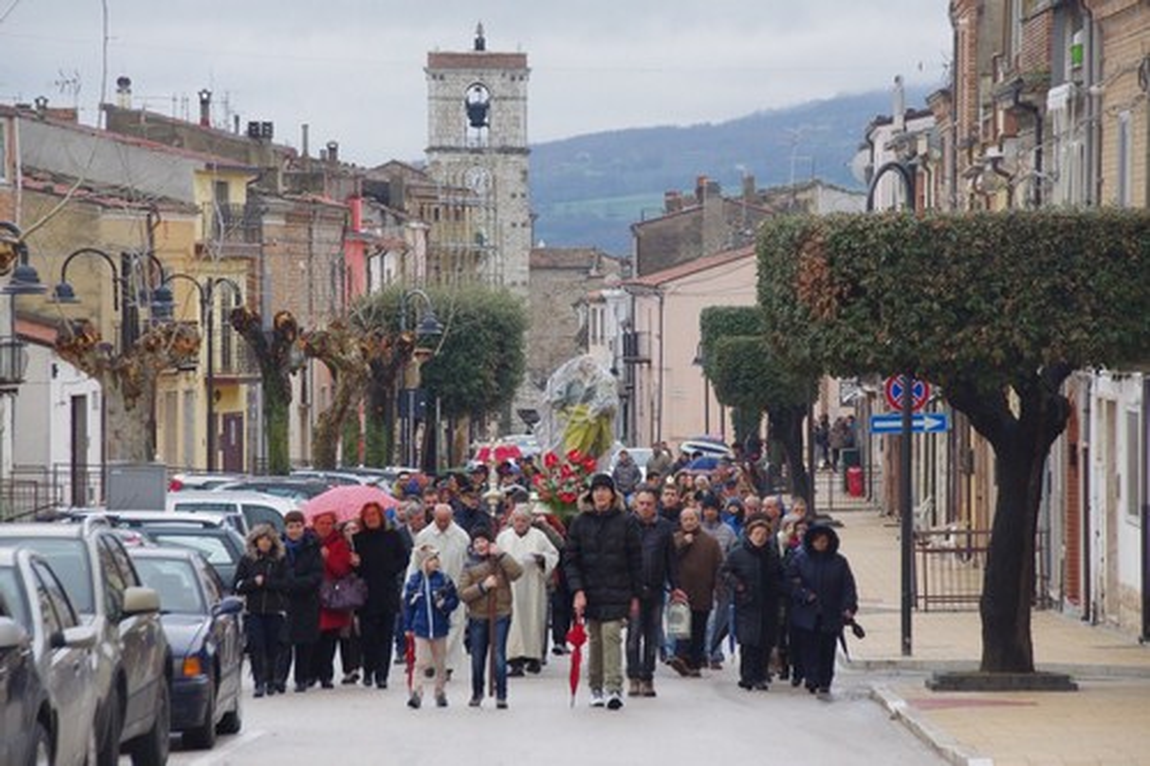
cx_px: 575
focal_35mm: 192
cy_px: 383
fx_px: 6131
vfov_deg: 7.1
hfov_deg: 10.7
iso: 800
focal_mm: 128
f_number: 8
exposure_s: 1/250
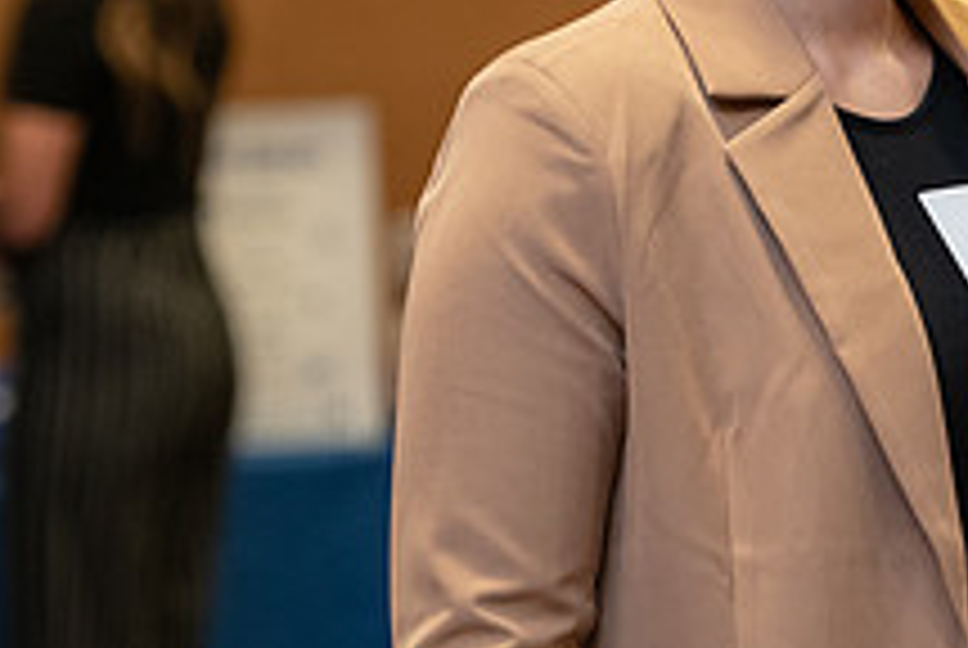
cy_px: 182
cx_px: 905
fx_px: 7620
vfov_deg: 4.9
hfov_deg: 7.2
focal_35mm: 283
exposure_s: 1/200
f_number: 2.8
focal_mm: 105
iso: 1600
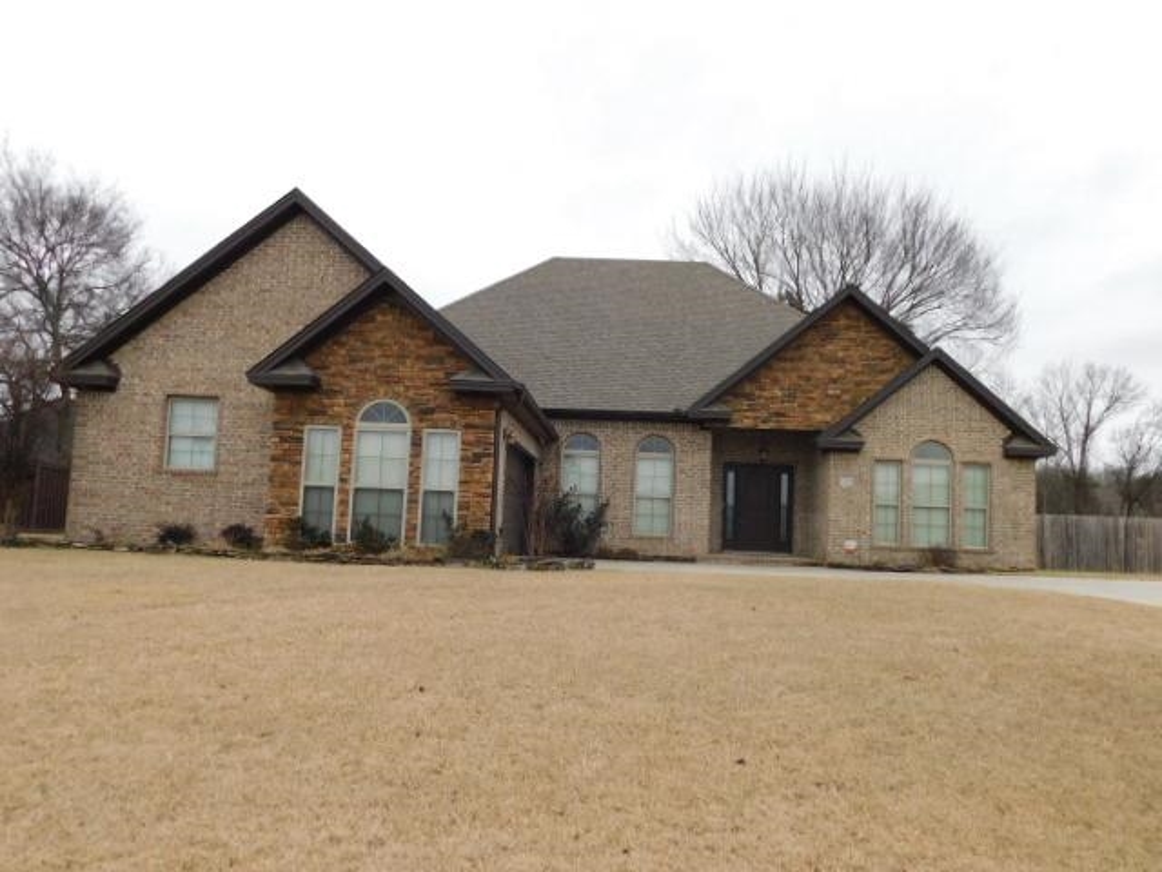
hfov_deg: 60.0
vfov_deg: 46.8
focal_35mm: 30
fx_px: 1007
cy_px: 436
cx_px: 581
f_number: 3.2
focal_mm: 5.3
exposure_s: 1/100
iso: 125
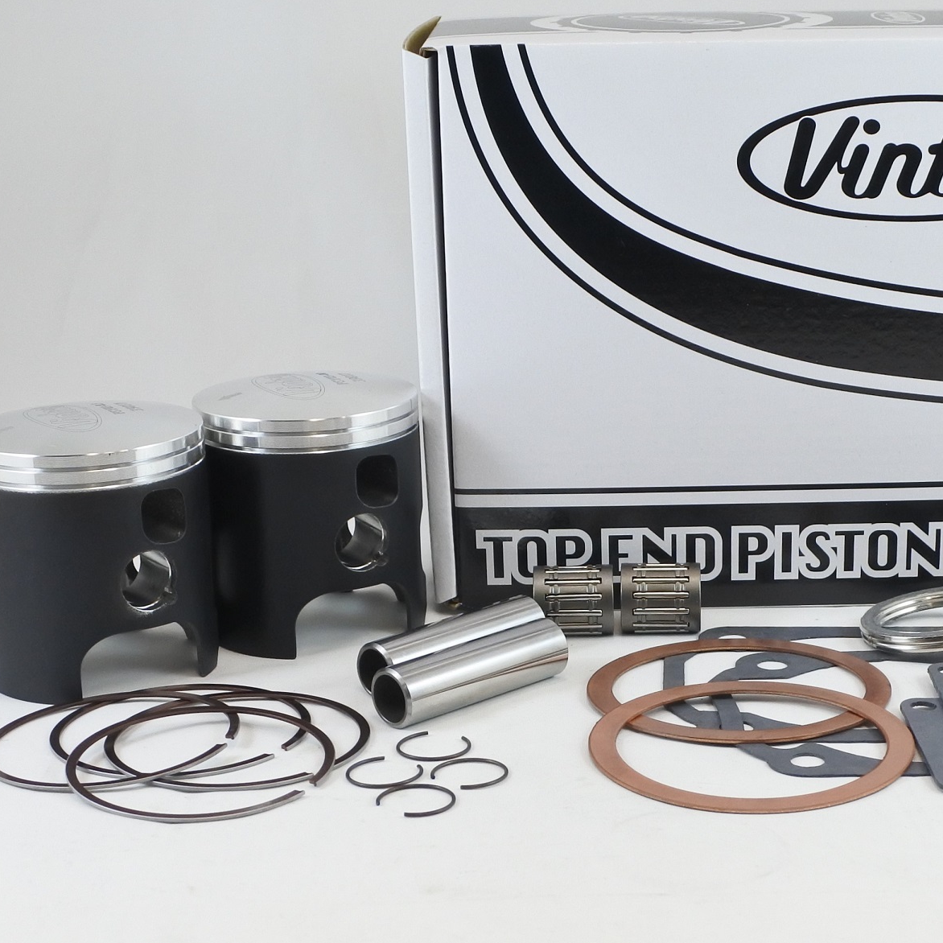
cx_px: 584
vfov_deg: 42.8
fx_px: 1202
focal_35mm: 39
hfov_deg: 42.5
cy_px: 464
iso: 400
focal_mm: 11.2
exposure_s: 1/160
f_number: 3.8
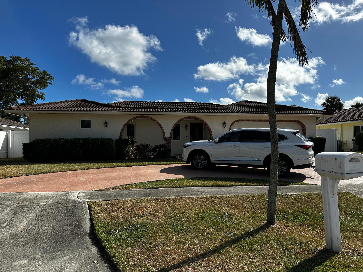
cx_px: 182
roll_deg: +0.6
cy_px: 136
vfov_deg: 56.8
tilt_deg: +1.4
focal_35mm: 24
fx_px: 252
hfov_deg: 71.6
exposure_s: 1/6623
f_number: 1.78
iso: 80
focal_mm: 6.86
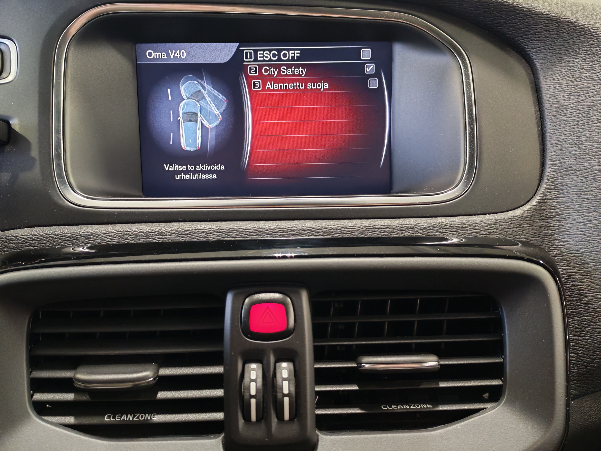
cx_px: 280
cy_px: 229
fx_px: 642
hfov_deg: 50.1
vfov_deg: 38.7
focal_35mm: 37
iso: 1250
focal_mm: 6.12
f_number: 1.9
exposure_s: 1/50
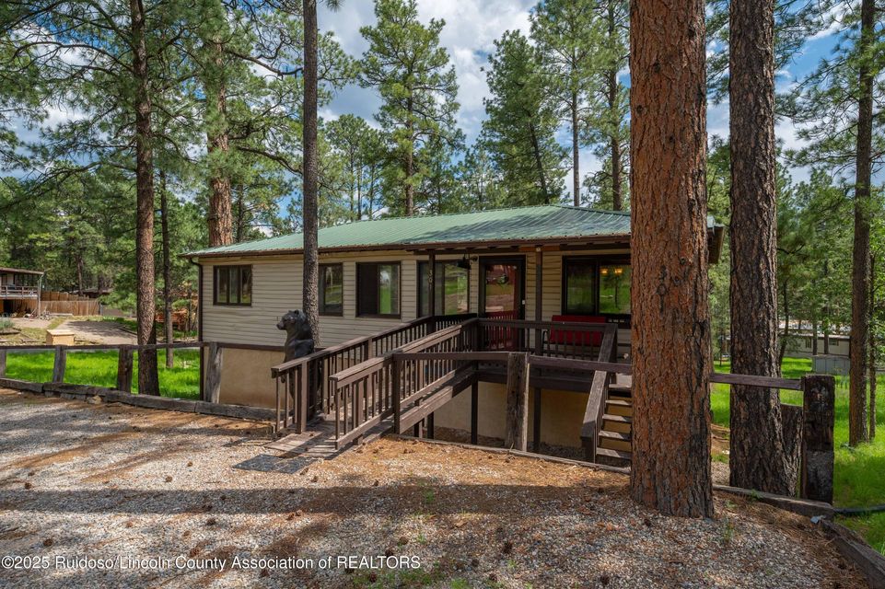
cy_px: 294
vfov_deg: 64.5
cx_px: 442
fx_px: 467
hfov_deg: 86.9
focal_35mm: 19
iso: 400
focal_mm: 19
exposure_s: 1/1250
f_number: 8
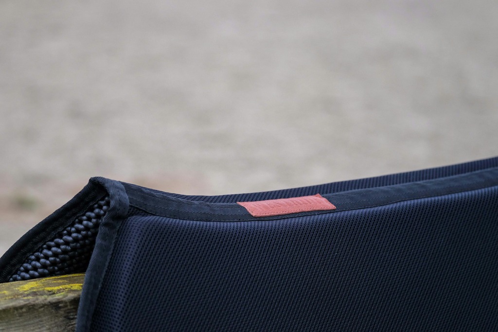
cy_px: 166
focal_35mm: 123
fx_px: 1702
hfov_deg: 16.7
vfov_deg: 11.1
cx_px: 249
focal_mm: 82.2
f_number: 4
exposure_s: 1/180
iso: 800
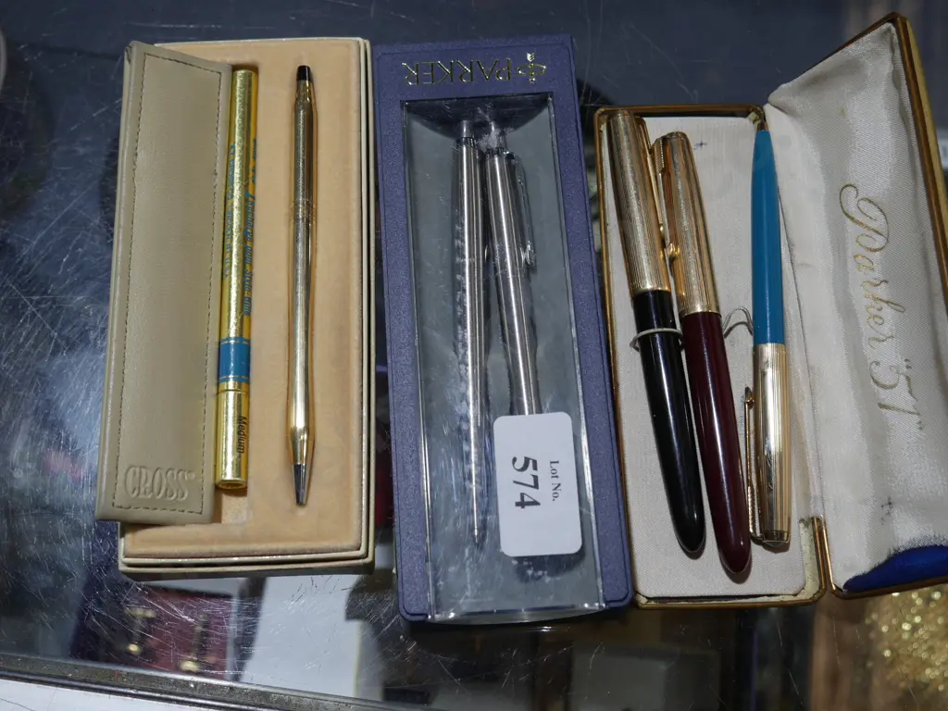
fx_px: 1205
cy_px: 356
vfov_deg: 32.9
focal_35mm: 44
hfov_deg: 42.9
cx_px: 474
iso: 200
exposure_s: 1/100
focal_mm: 22
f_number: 4.7
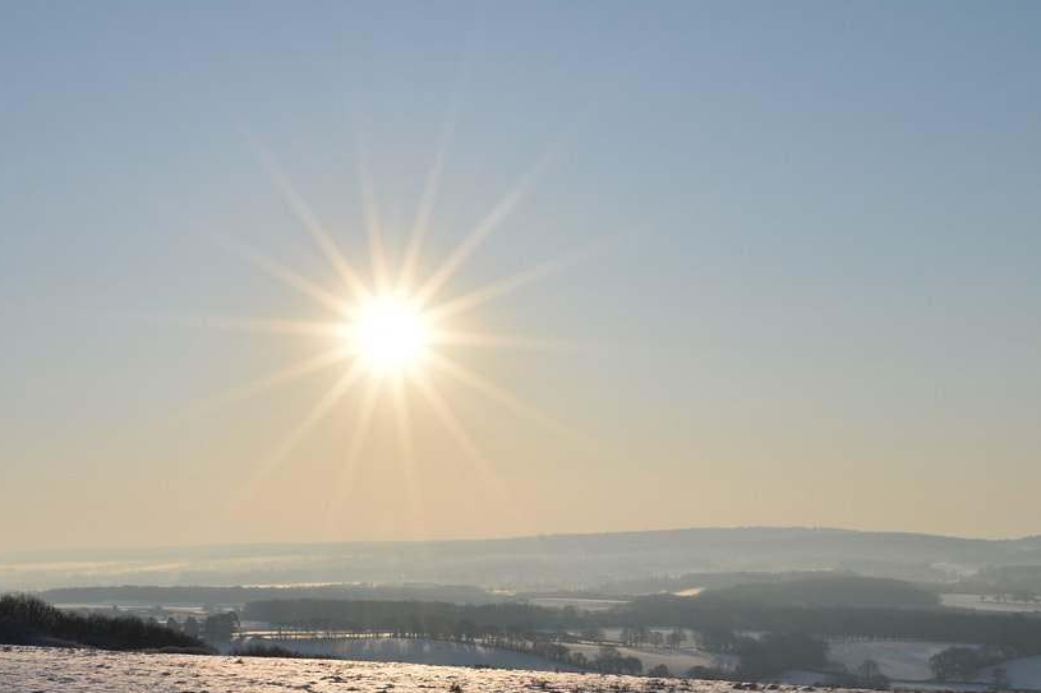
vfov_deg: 24.6
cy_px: 650
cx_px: 373
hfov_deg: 37.2
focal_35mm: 53
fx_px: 1532
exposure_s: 1/200
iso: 100
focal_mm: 18
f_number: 22
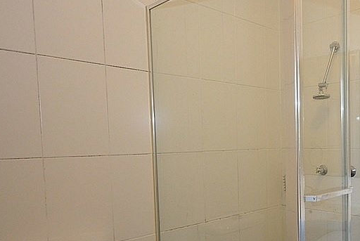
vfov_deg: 43.1
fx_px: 300
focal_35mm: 30
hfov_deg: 56.3
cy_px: 162
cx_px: 300
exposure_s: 1/60
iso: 220
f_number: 4
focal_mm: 10
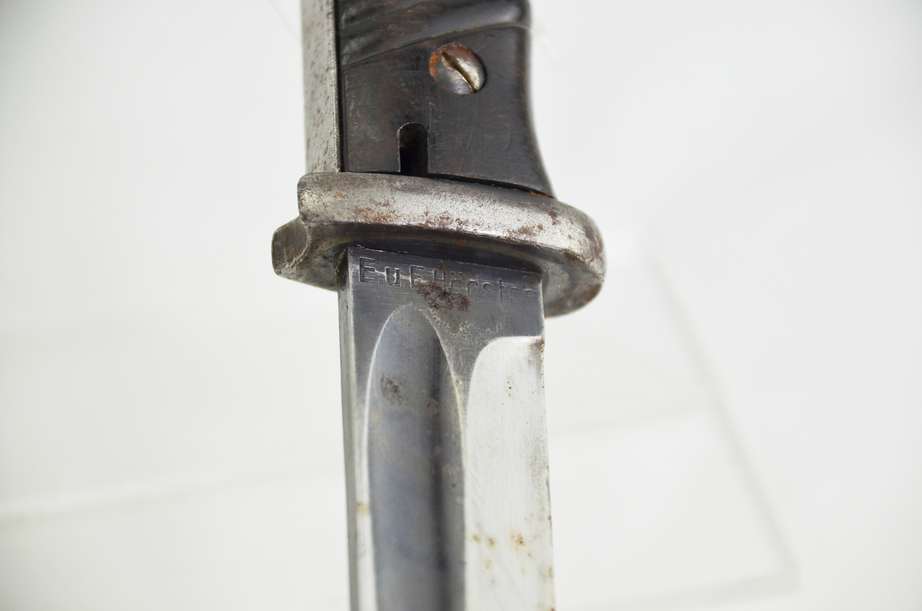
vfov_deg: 6.8
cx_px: 461
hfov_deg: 10.2
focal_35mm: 202
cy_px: 306
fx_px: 5176
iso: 500
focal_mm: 135
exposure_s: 1/250
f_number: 5.6
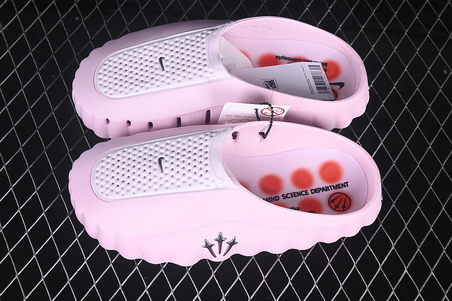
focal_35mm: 75
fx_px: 942
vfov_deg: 18.2
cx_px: 226
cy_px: 150
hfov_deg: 27.0
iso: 160
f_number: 7.1
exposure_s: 1/80
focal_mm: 50
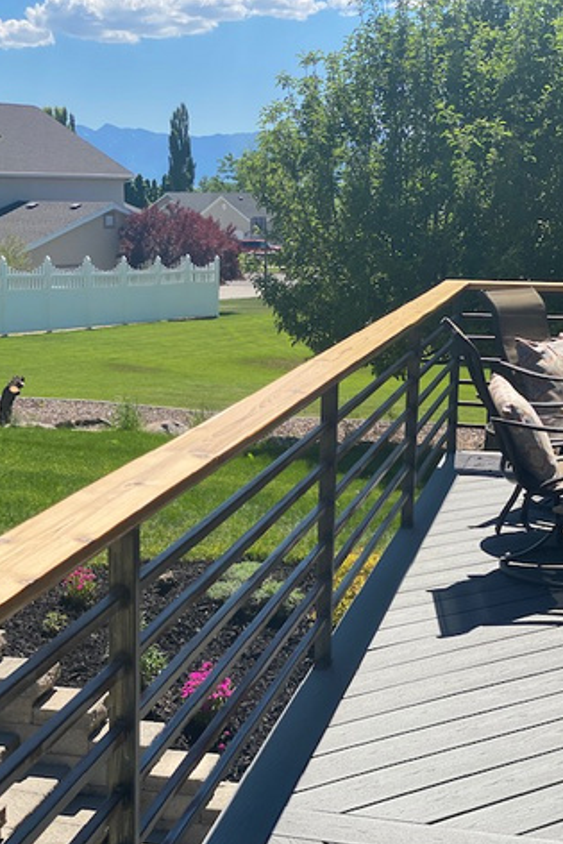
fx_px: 1289
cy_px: 427
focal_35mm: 55
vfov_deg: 36.2
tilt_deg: -9.8
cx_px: 302
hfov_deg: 24.6
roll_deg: +1.7
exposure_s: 1/1453
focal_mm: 6
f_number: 2
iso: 20
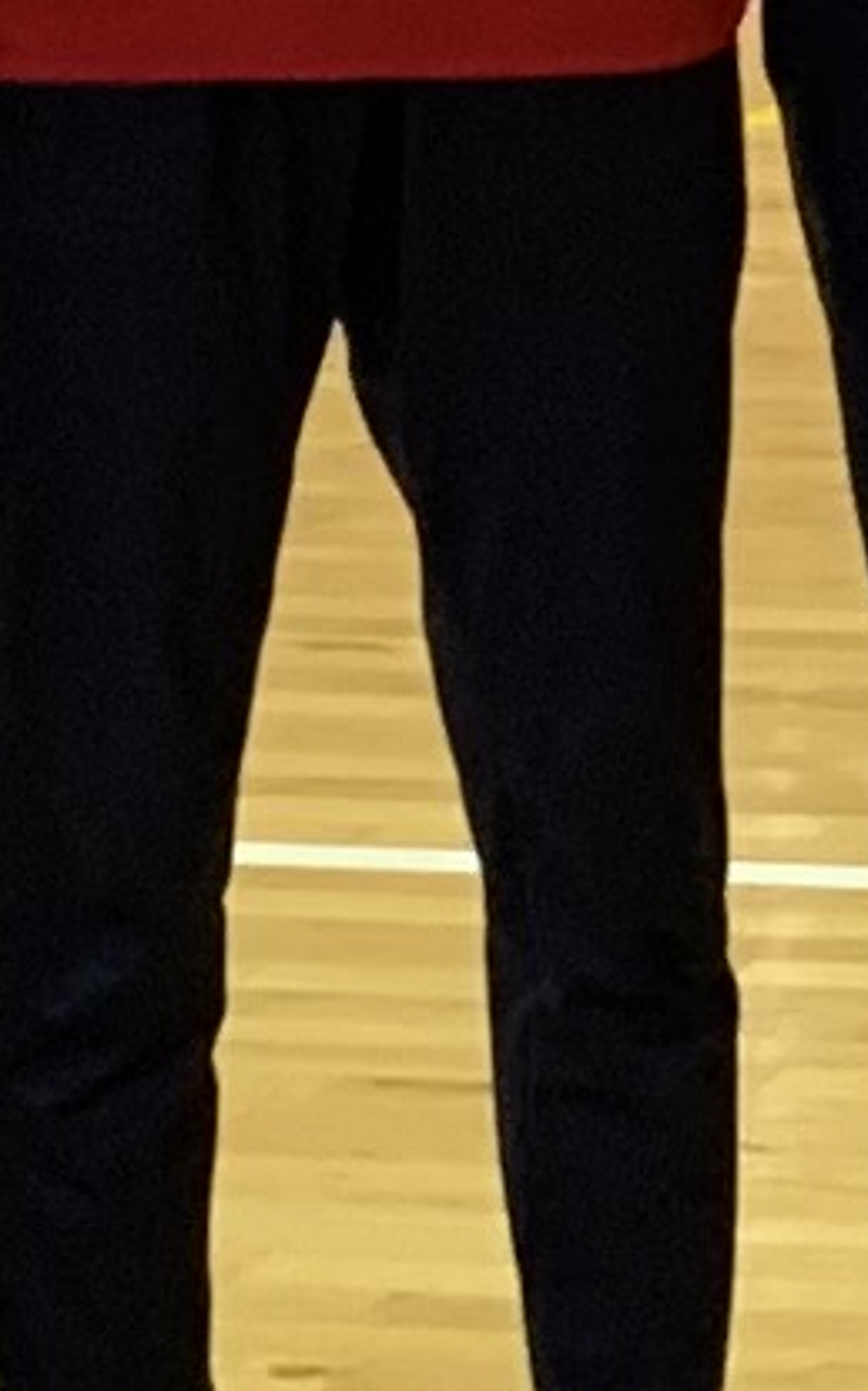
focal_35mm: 268
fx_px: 10154
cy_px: 396
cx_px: 1823
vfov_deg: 7.8
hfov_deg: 4.8
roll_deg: +2.5
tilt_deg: -9.7
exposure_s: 1/50
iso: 160
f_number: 1.8
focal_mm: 4.25
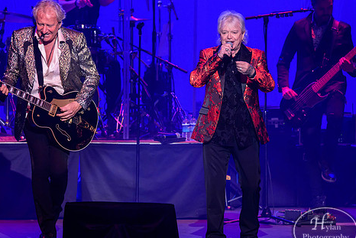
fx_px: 4560
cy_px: 100
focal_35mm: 461
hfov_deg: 4.5
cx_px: 145
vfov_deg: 3.0
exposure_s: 1/320
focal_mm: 300
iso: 2800
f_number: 5
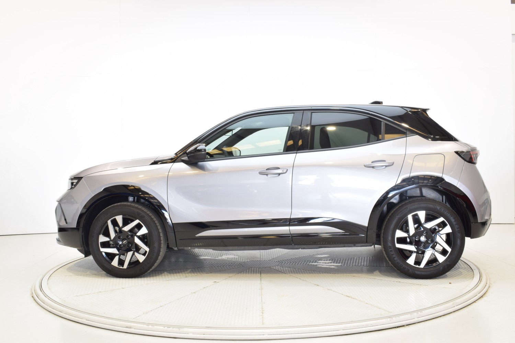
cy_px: 172
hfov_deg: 53.1
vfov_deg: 36.9
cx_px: 258
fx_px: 515
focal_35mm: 36
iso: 100
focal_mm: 24
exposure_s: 1/2
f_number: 14
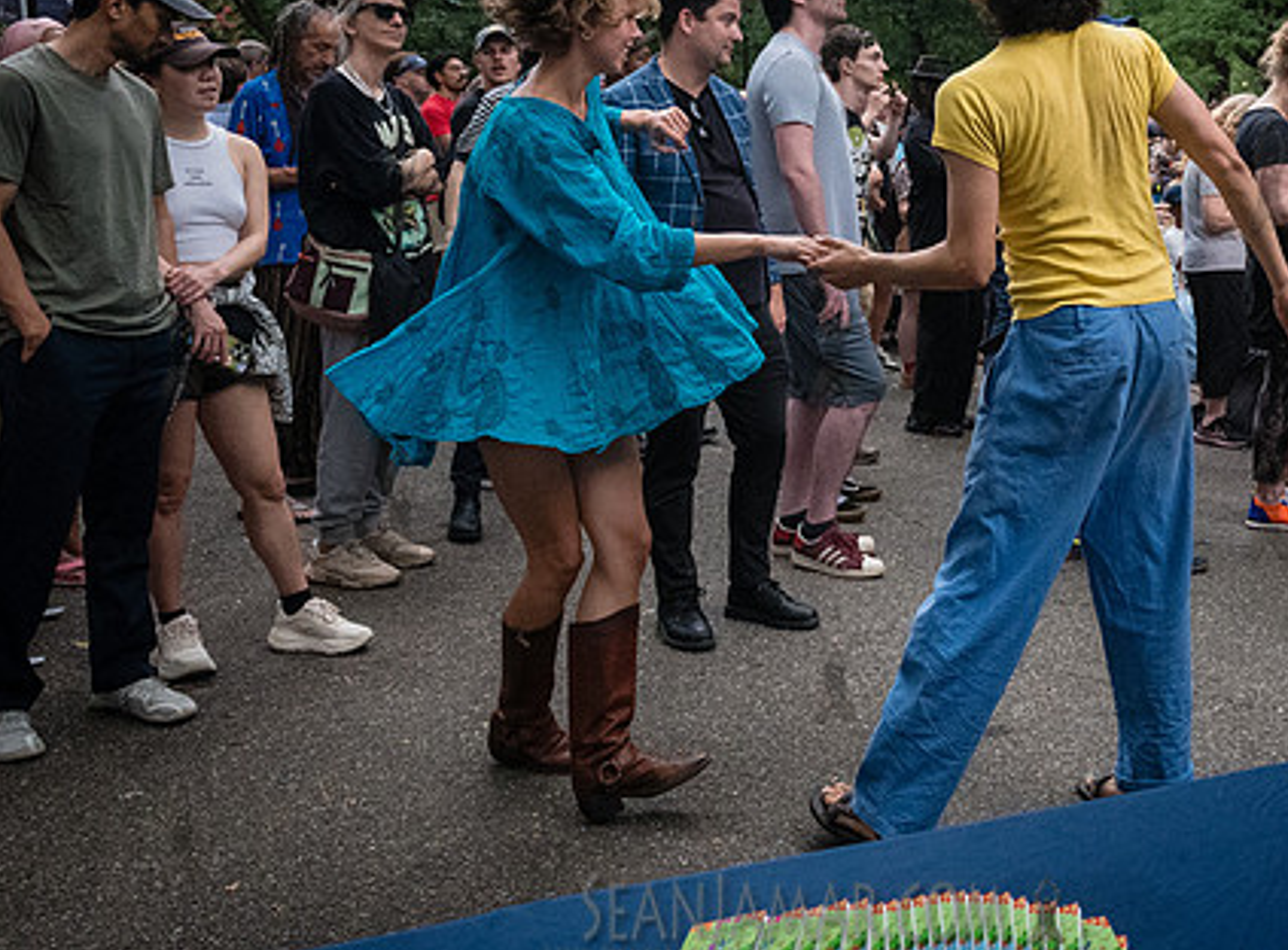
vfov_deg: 31.9
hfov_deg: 40.9
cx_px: 1076
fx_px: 1627
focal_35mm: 44
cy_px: 238
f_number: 5
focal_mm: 26
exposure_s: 1/640
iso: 8000
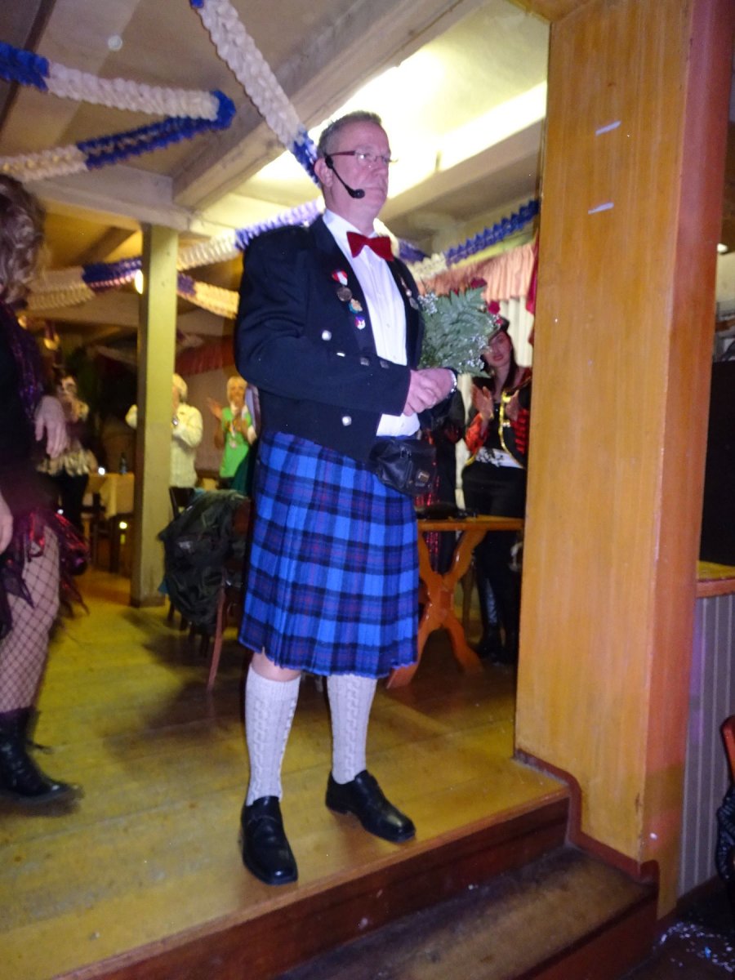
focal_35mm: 24
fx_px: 679
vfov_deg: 71.6
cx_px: 368
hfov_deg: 56.8
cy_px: 490
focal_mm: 4.1
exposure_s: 1/13
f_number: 3.5
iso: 640
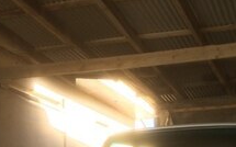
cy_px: 252
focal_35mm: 71
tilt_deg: -9.5
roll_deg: +1.5
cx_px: 135
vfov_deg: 16.0
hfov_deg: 29.0
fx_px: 456
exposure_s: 1/100
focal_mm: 4.15
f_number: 2.2
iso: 40
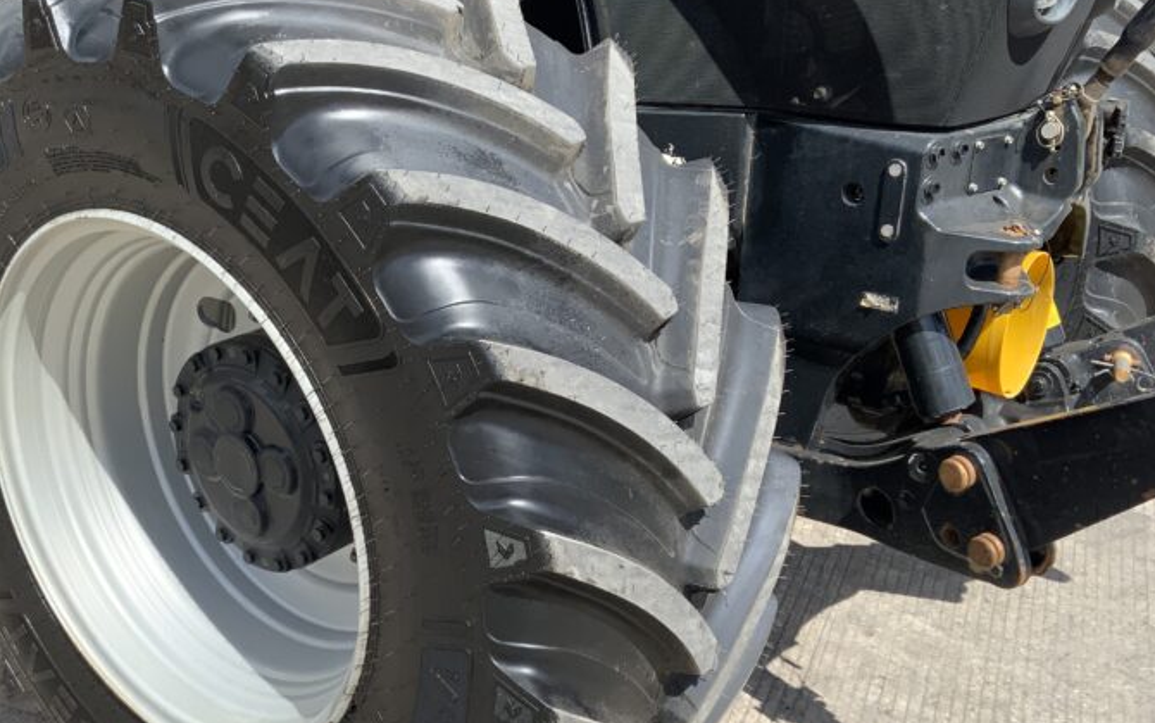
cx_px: 438
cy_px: 419
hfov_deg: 42.3
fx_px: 1480
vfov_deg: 27.4
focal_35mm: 47
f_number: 1.8
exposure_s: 1/1311
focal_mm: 3
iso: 16
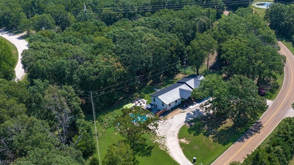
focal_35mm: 42
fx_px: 327
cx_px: 161
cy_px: 108
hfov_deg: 48.3
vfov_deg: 28.2
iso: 100
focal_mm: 12.29
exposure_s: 1/1250
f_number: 2.8
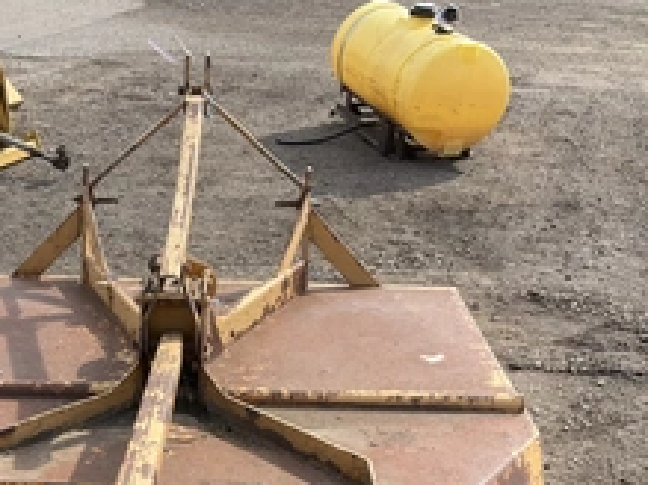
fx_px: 992
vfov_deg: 26.6
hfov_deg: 35.6
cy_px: 429
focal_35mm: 53
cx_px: 180
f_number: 1.8
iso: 25
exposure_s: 1/674
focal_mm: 3
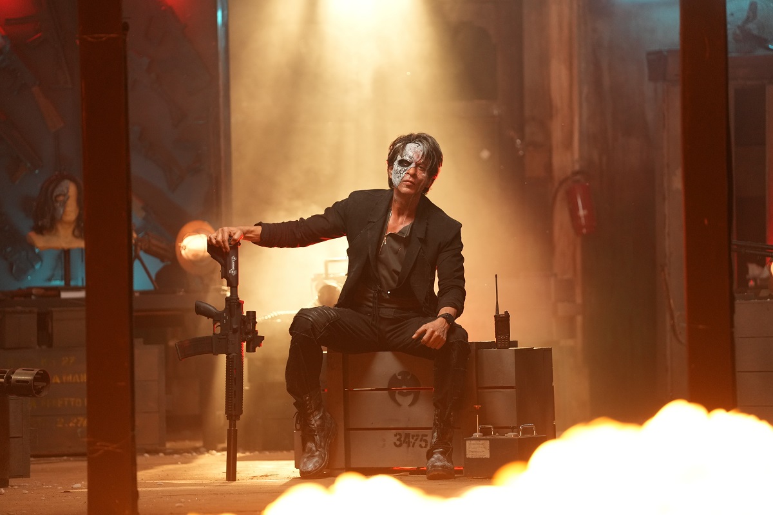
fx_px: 3306
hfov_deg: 13.3
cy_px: 258
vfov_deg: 8.9
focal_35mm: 154
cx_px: 386
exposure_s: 1/320
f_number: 2.8
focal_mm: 154
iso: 2000
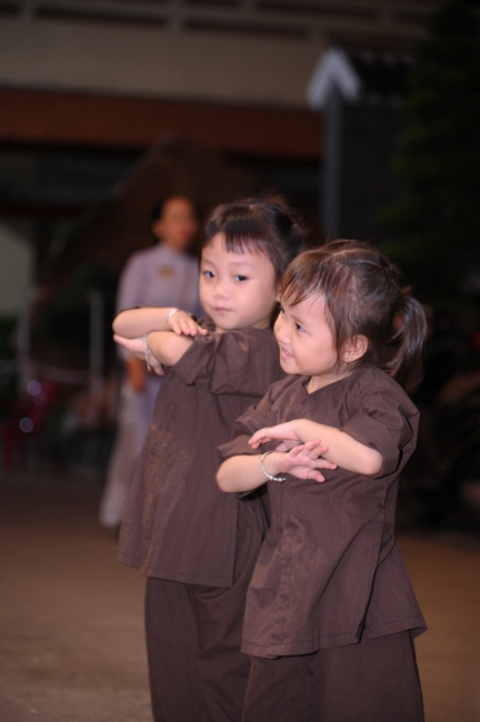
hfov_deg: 11.4
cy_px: 361
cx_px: 240
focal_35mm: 120
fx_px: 2405
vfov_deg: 17.1
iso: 1000
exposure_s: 1/60
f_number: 4
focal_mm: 120
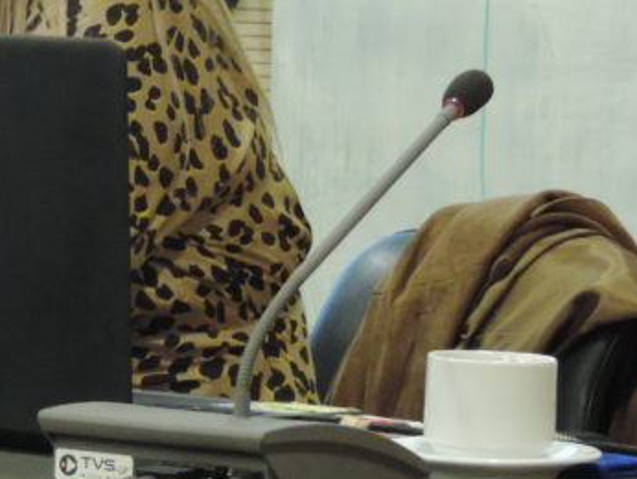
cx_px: -166
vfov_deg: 5.6
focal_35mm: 266
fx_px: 4898
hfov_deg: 7.4
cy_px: 116
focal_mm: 16
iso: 800
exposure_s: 1/20
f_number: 4.1
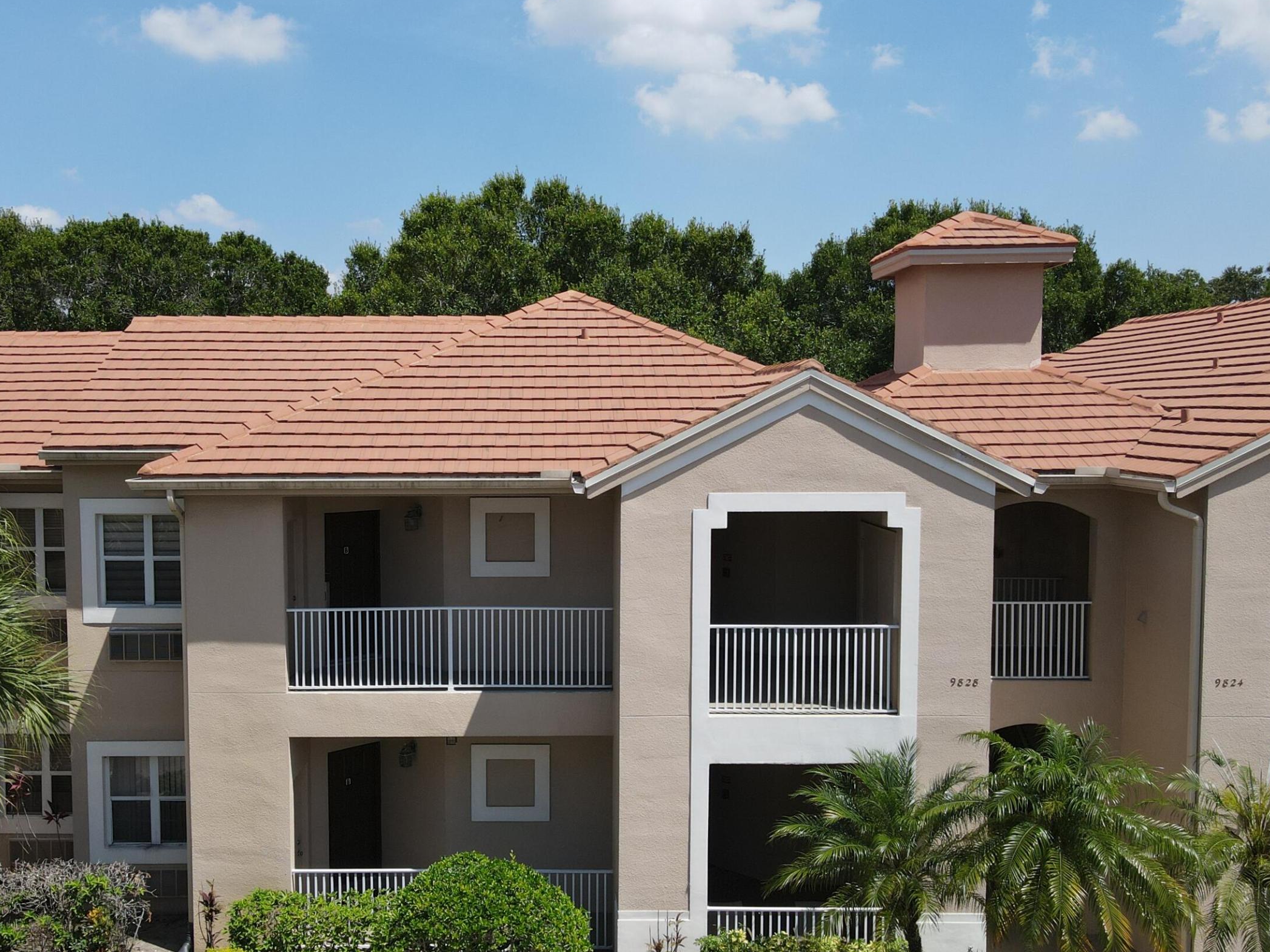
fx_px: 1211
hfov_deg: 55.0
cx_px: 520
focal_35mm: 33
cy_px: 511
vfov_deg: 42.9
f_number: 2.8
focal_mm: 4.5
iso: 110
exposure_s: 1/800
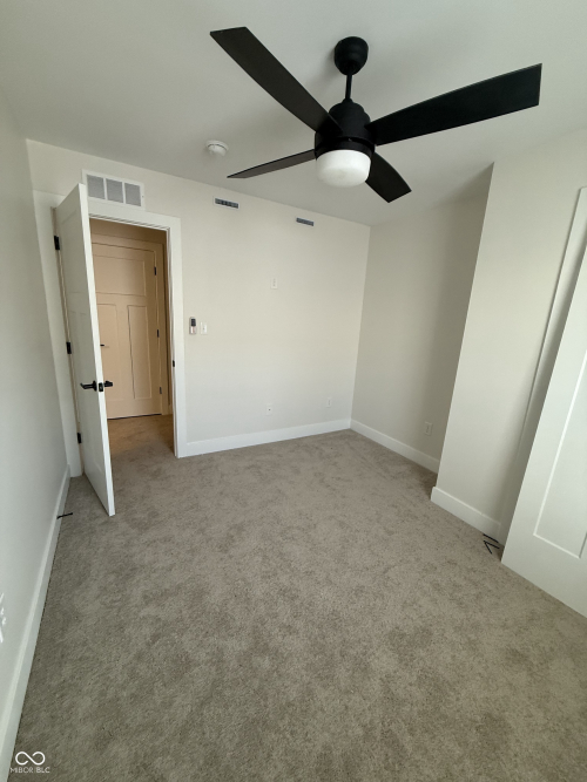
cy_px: 391
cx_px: 294
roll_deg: -3.3
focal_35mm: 14
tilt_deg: -13.7
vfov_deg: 102.1
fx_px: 317
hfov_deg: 85.7
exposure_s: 1/120
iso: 250
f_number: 2.2
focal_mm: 2.22
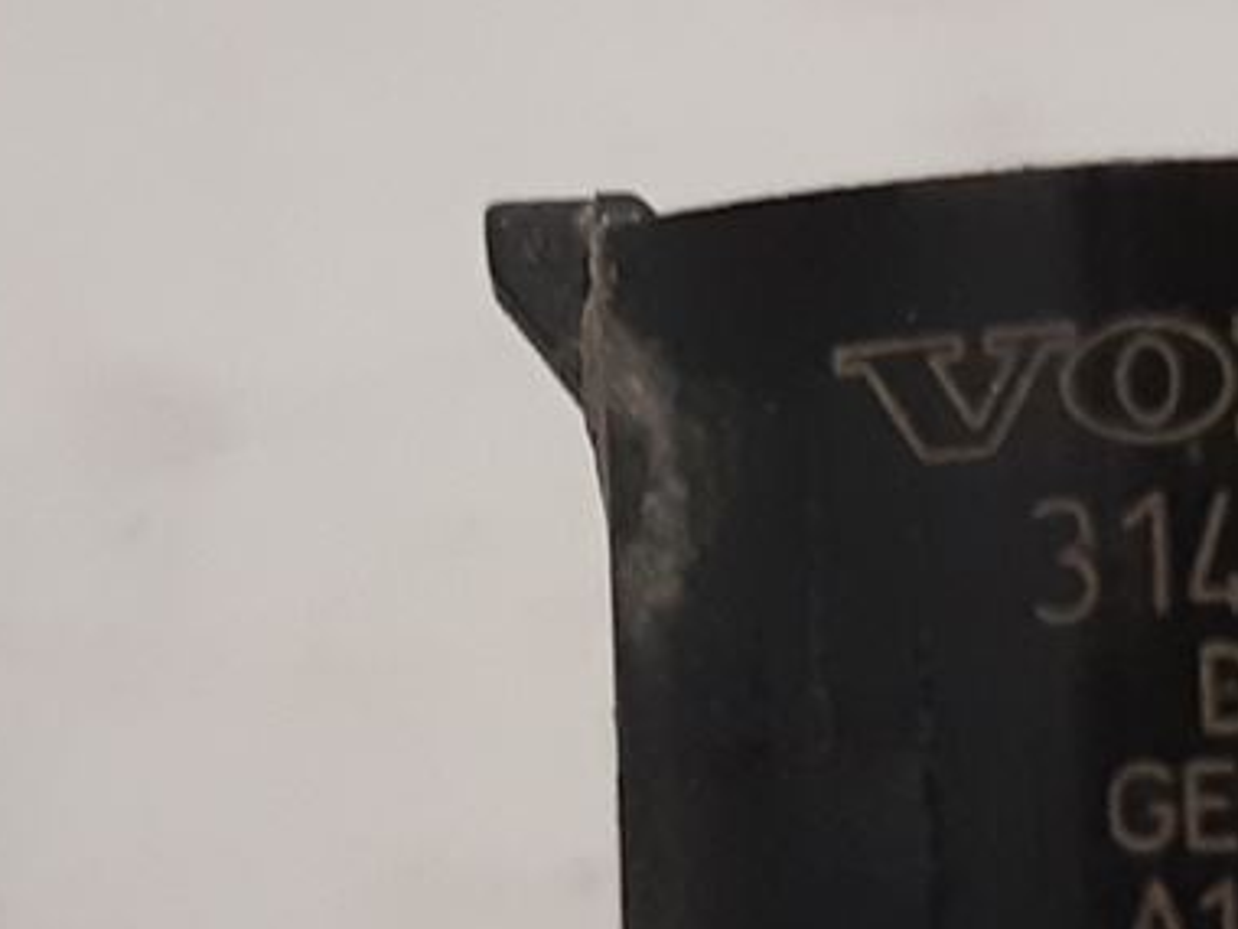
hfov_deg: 14.0
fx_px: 5007
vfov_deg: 10.5
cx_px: 945
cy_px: 883
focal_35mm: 140
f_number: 1.7
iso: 200
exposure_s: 1/50
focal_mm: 3.93
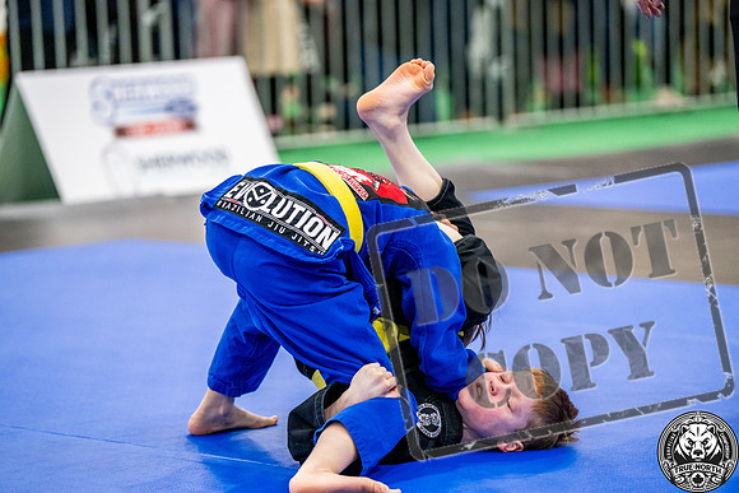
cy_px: 246
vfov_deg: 10.0
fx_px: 2813
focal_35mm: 137
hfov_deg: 15.0
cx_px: 370
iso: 5000
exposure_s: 1/500
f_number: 2.8
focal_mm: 137
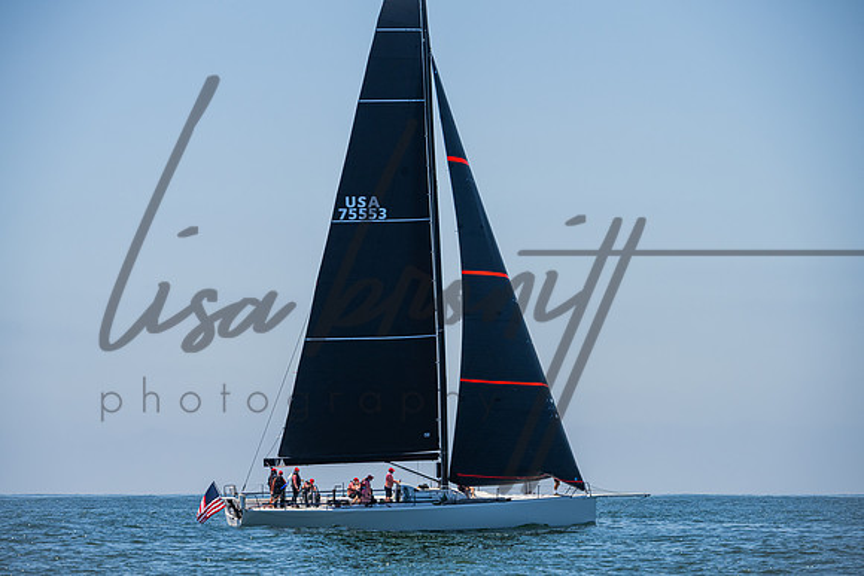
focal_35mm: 173
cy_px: 288
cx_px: 432
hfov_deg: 11.9
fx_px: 4161
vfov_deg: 7.9
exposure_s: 1/1600
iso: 400
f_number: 8
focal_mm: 170
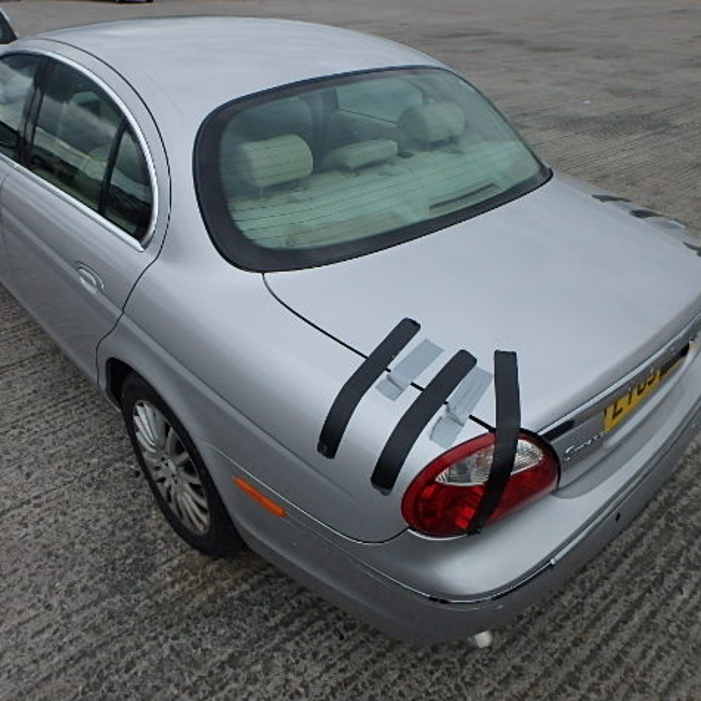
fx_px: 573
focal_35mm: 25
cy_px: 353
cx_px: 336
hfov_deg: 62.9
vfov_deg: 62.9
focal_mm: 3.7
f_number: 3.5
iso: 125
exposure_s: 1/800
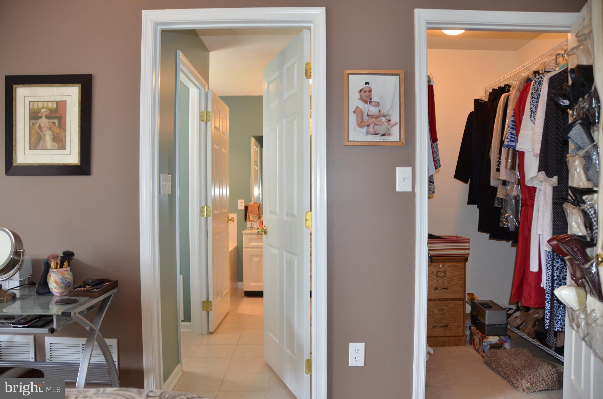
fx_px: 451
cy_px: 200
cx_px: 302
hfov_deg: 67.5
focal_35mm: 27
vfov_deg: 47.7
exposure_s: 1/60
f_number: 3.5
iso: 800
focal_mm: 18
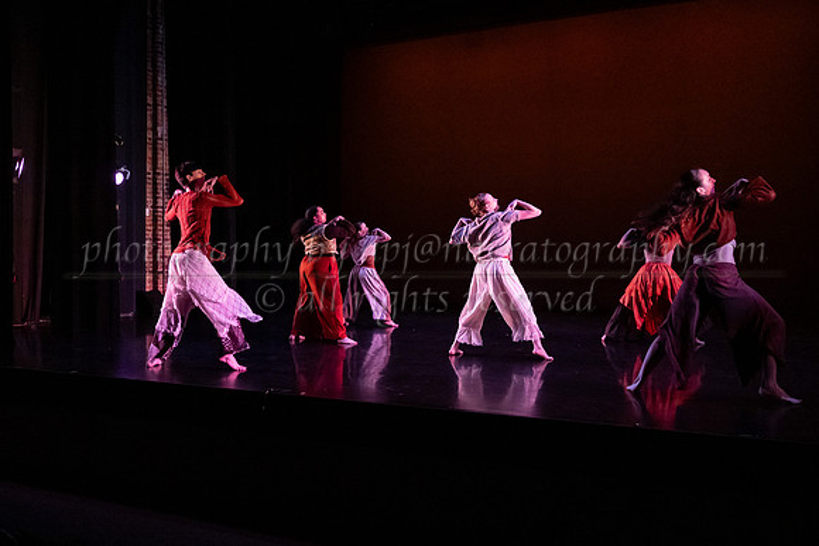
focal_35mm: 35
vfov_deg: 37.5
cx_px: 302
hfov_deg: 53.3
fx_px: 804
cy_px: 273
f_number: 4
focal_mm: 28
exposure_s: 1/400
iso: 4000
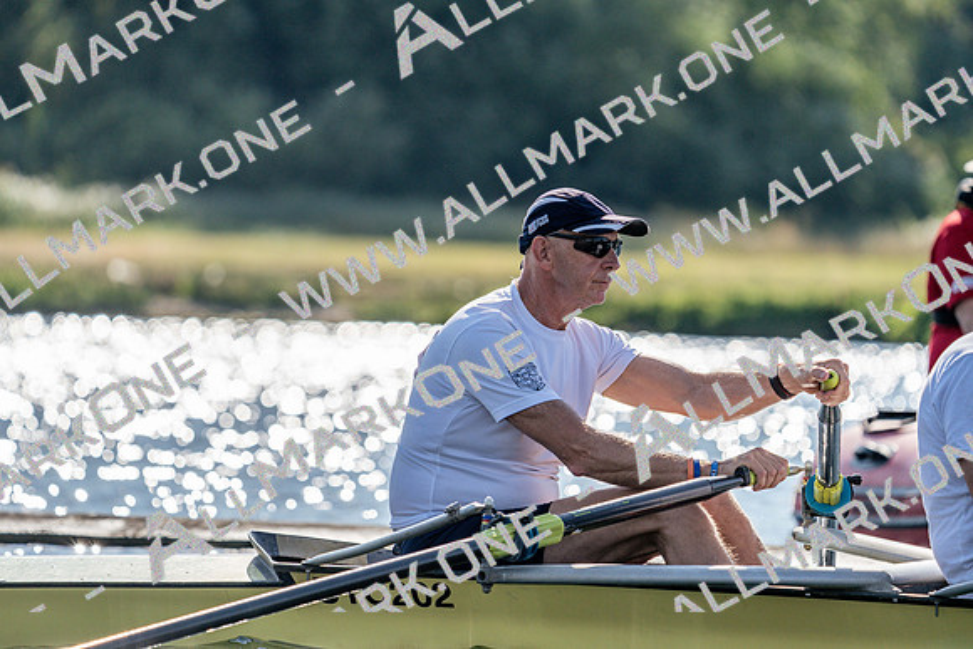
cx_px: 486
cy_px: 324
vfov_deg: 3.7
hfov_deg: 5.5
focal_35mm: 376
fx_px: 10164
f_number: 6.3
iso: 125
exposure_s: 1/1600
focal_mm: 376
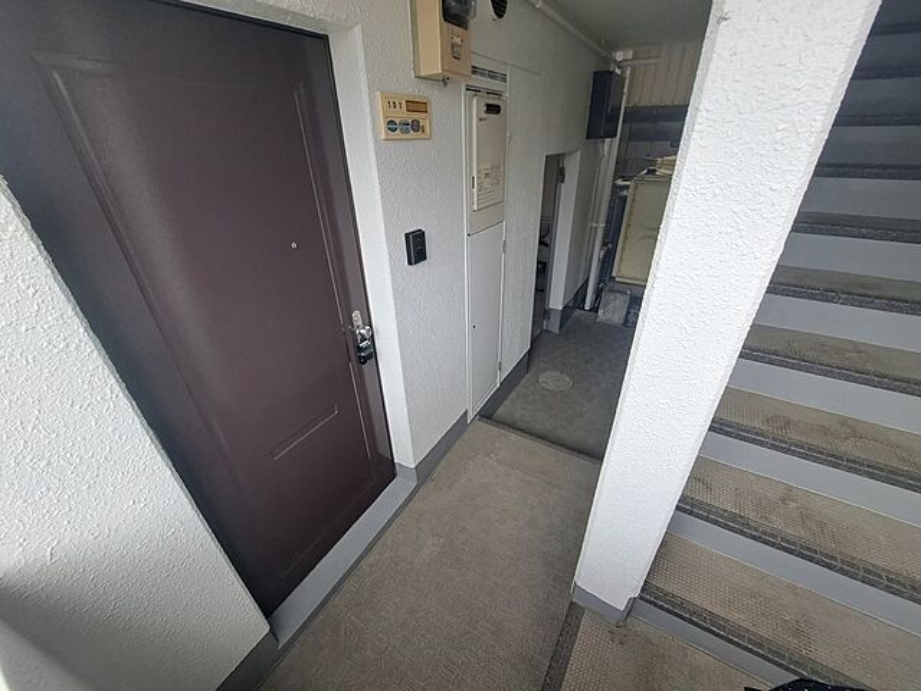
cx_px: 460
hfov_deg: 106.2
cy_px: 346
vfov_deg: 89.9
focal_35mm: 13
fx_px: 346
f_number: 2.2
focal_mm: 1.74
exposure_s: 1/100
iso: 50
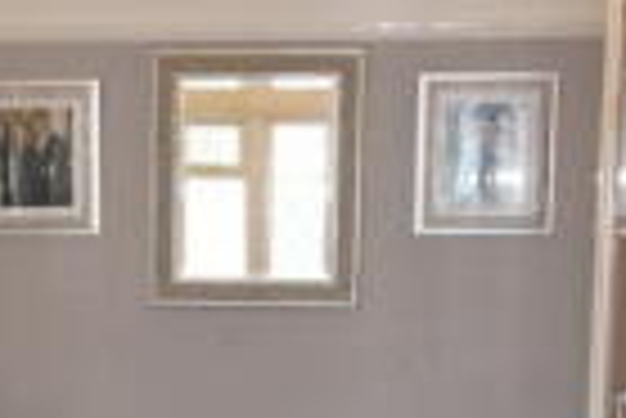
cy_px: 717
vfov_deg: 11.4
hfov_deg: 17.9
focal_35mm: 113
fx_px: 1967
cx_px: 99
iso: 320
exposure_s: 1/160
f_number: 4
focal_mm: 16
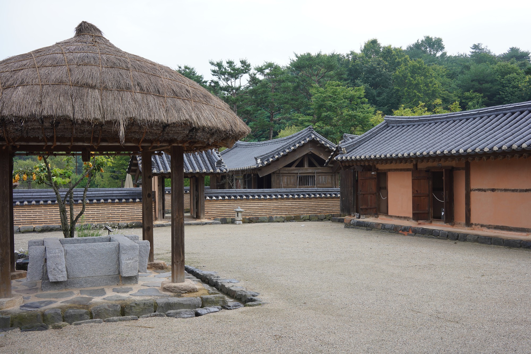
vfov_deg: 37.9
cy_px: 177
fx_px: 516
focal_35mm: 35
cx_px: 266
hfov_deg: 54.4
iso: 200
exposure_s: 1/80
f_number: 11
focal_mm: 35
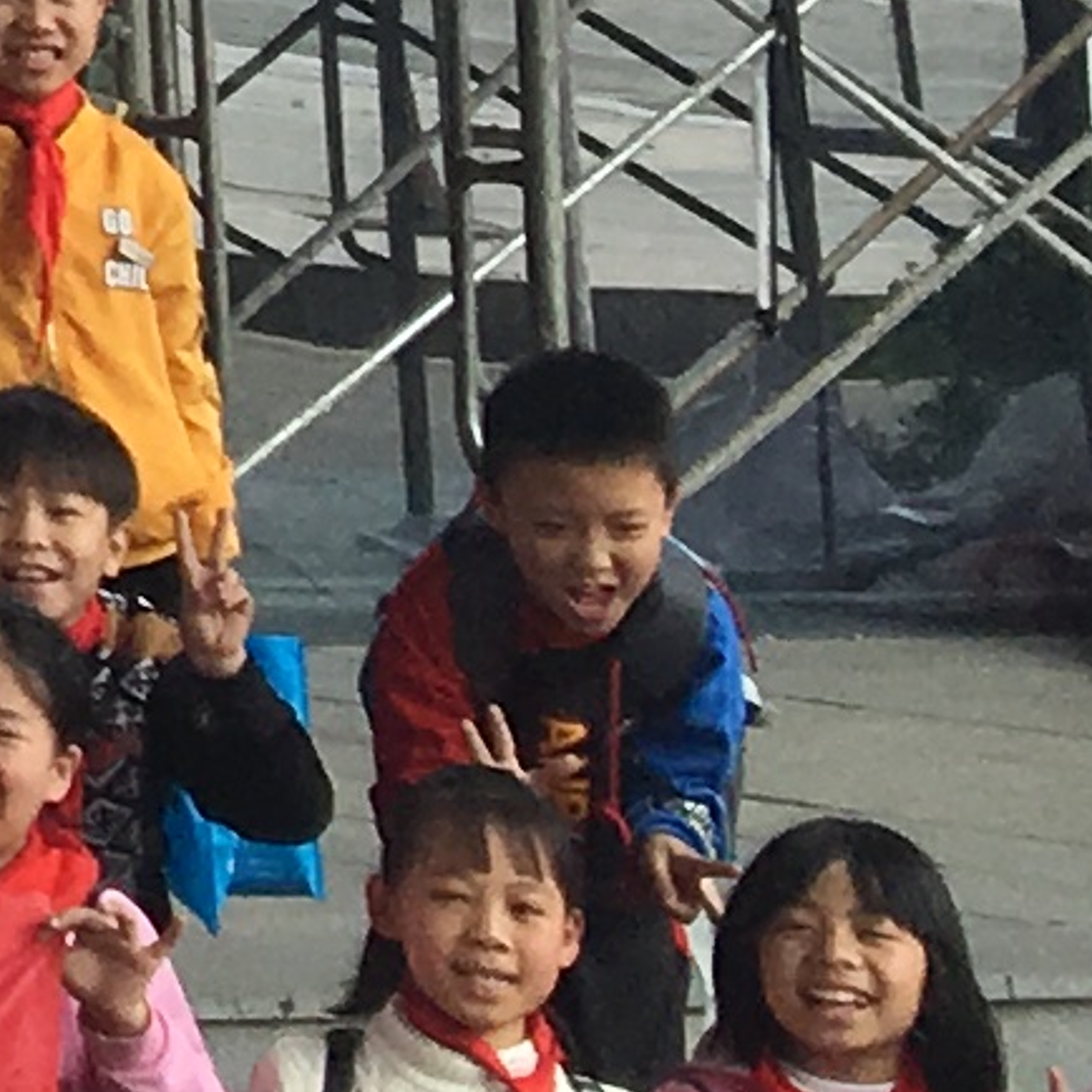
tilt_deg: +8.2
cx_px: -2886
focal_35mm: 238
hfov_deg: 6.3
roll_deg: -0.2
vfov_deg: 6.9
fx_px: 8494
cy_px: -1535
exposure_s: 1/927
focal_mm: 4.15
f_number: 2.2
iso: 25
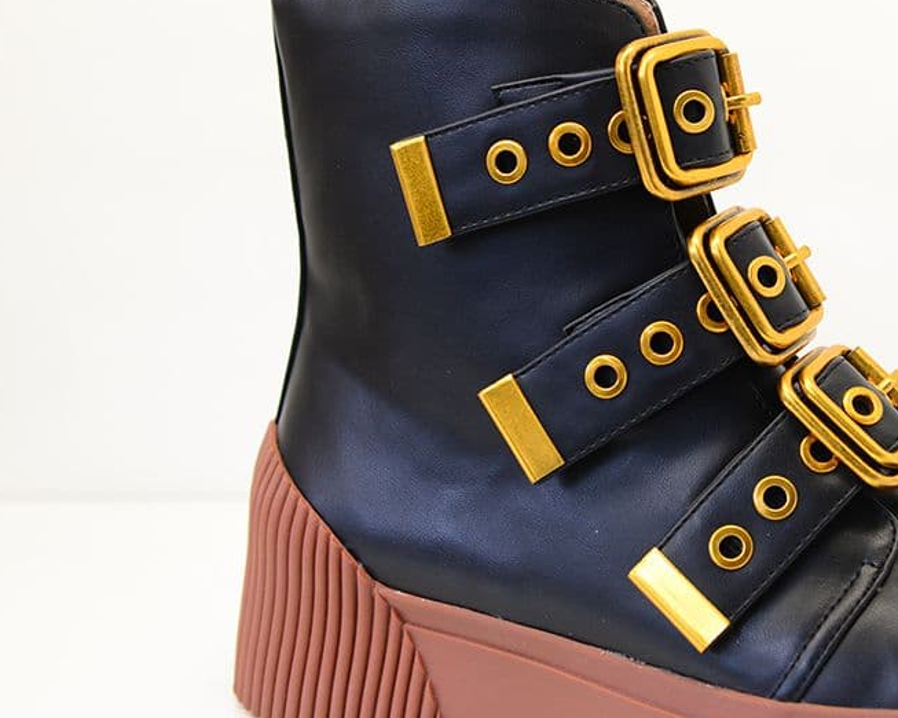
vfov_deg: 22.2
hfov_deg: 27.1
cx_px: 697
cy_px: 356
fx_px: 1833
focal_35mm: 69
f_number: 5.6
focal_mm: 40
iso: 640
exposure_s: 1/125
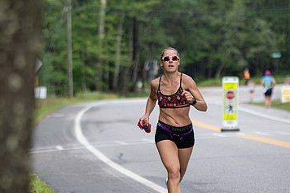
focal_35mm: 261
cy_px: 144
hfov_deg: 7.9
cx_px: 102
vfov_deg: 5.3
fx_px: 2101
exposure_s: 1/400
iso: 250
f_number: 3.5
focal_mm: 160
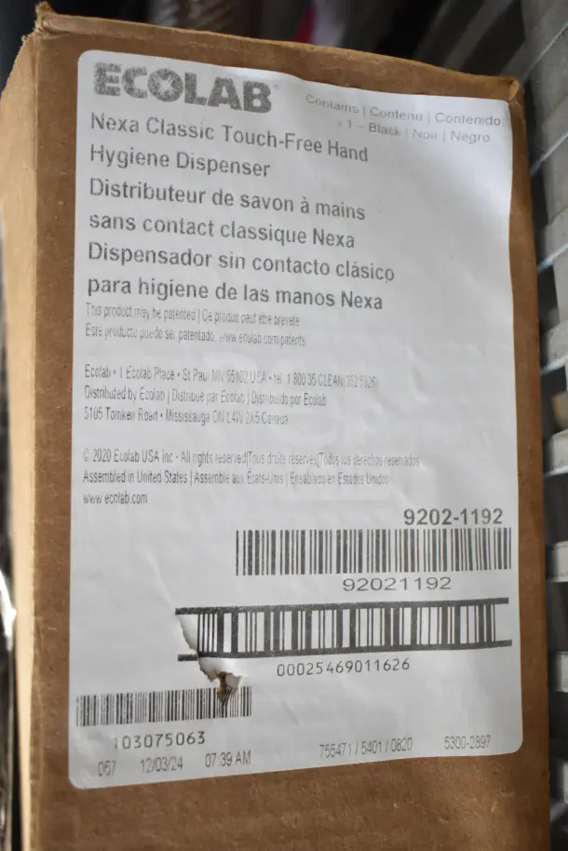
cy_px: 426
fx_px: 851
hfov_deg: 36.9
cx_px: 284
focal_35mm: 36
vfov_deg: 53.1
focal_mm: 24
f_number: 4
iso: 1600
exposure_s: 1/40
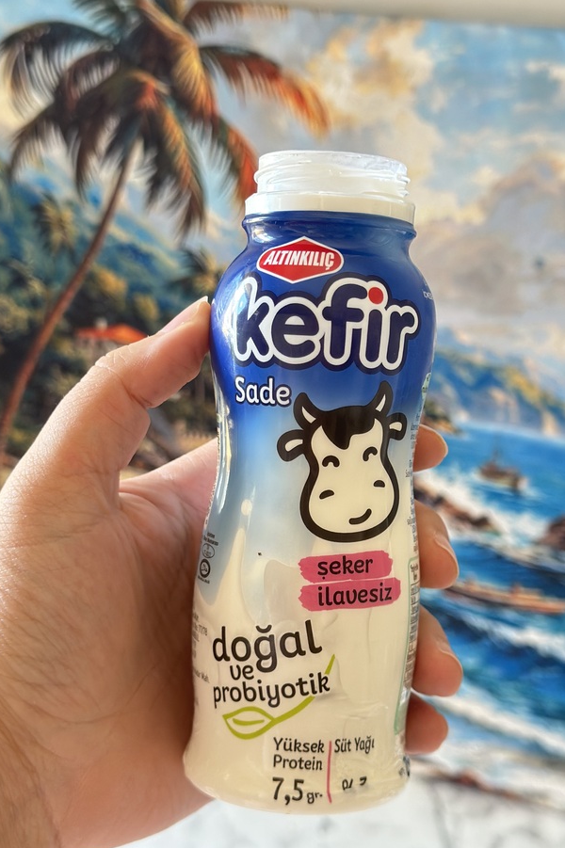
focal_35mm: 51
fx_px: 1201
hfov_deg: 26.4
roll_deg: -0.8
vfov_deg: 38.9
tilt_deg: -29.9
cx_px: 314
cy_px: 431
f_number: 1.78
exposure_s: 1/60
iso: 320
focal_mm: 6.86
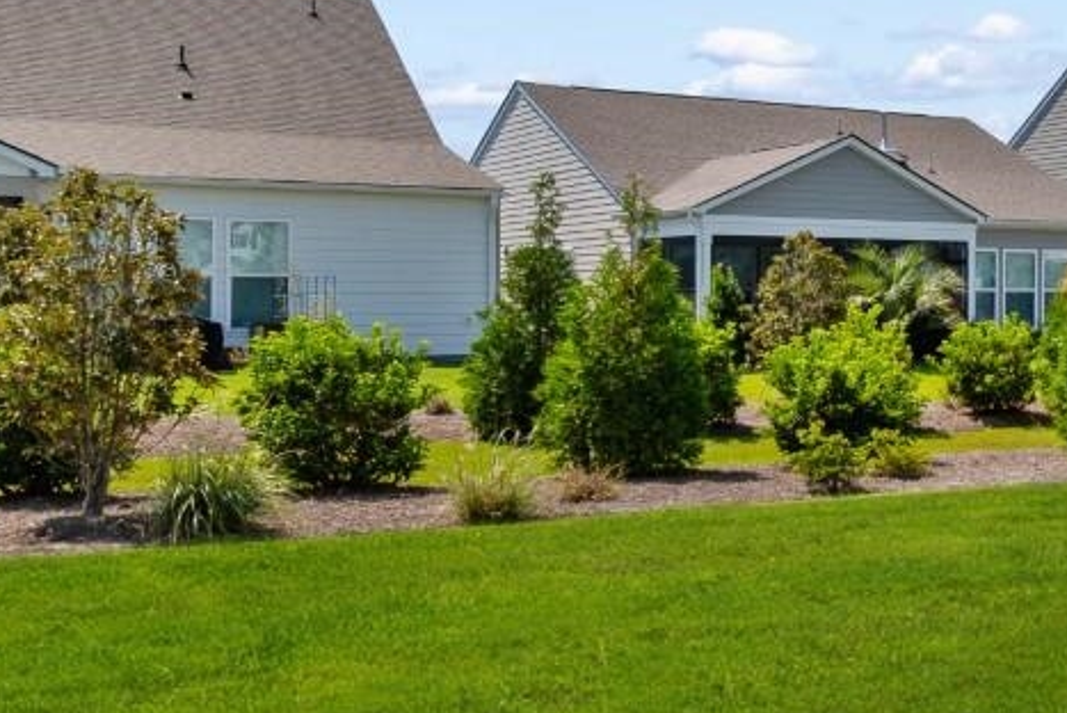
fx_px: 1542
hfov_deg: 31.4
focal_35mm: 52
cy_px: 290
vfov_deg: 26.0
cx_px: 1309
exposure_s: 1/400
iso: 100
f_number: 10
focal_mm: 10
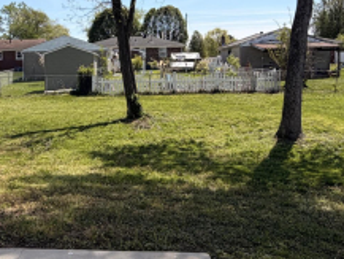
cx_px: 113
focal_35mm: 43
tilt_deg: -2.6
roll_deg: +2.0
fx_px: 428
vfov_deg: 33.4
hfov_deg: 43.2
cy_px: 91
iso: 20
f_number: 2.2
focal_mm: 2.22
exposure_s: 1/770
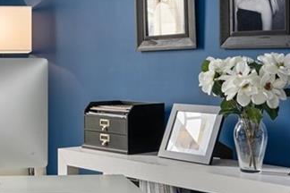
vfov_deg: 17.3
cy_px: 84
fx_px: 636
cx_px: 41
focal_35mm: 79
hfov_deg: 25.1
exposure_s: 1/4
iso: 320
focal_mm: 25
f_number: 8
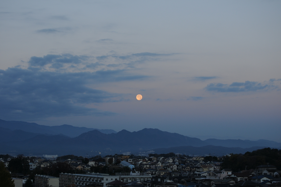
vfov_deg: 16.5
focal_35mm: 82
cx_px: 140
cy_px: 94
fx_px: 643
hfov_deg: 24.6
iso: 200
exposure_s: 1/50
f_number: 8
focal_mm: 55
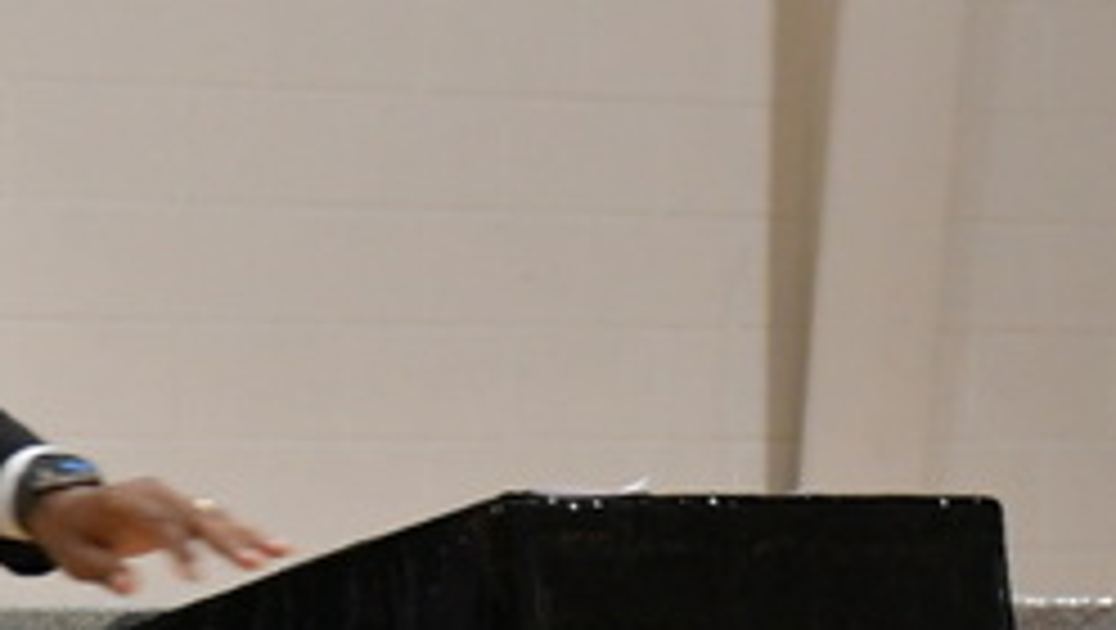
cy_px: 493
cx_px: -477
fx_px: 9211
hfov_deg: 6.8
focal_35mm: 311
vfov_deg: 3.9
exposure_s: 1/125
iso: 2200
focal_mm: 48
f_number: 4.5
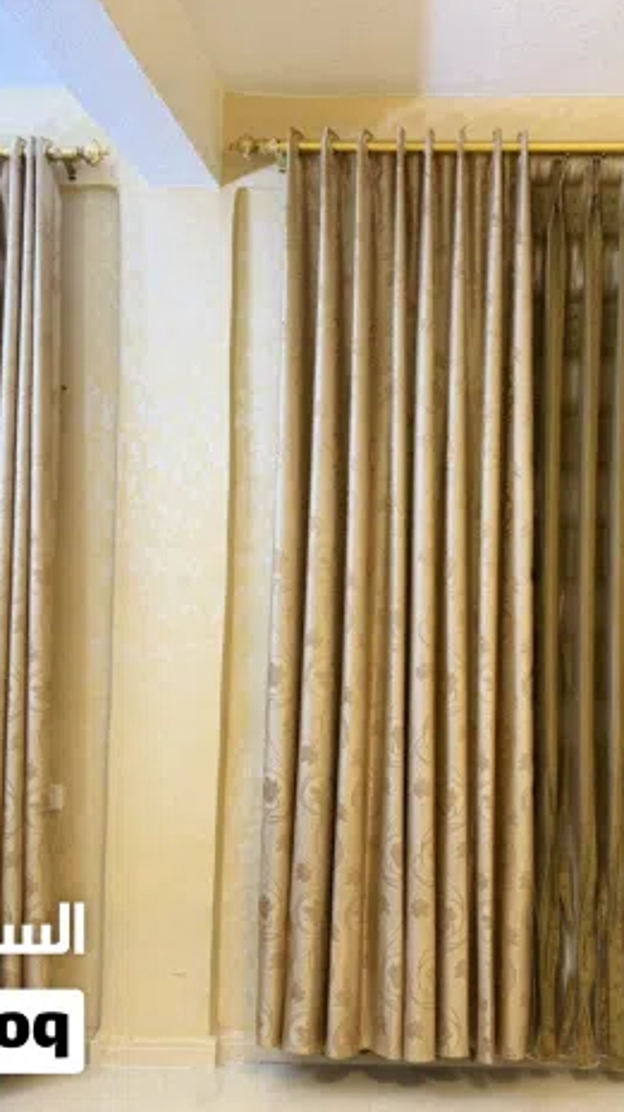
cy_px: 557
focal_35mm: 36
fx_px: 1061
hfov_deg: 32.3
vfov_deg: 55.3
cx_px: 445
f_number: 1.78
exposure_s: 1/50
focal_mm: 6.76
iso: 125
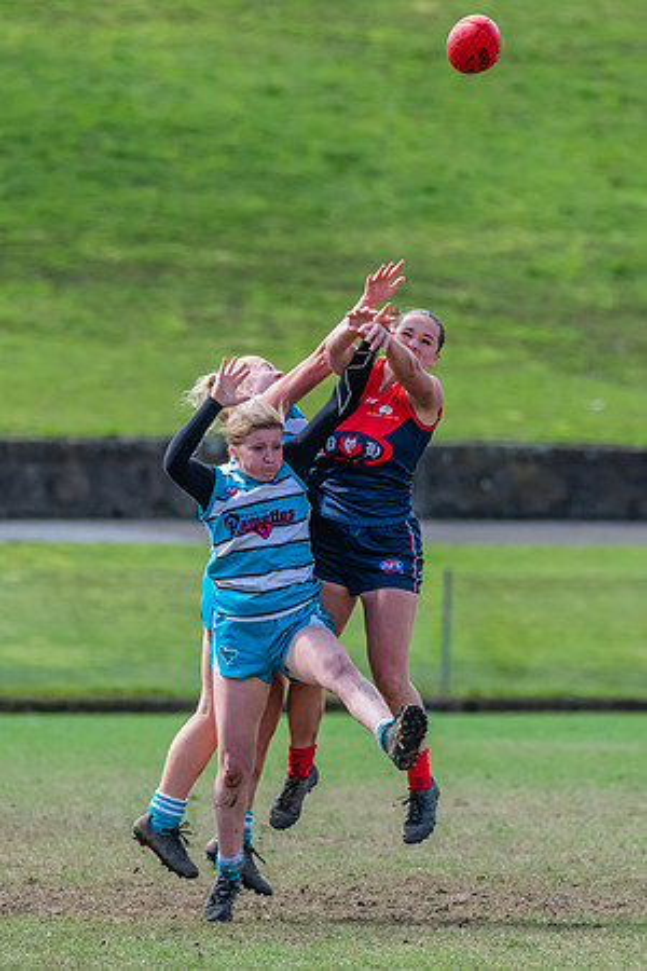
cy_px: 451
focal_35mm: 577
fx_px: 15546
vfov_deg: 3.6
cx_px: 313
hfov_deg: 2.4
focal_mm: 320
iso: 1000
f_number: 5.6
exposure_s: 1/1600
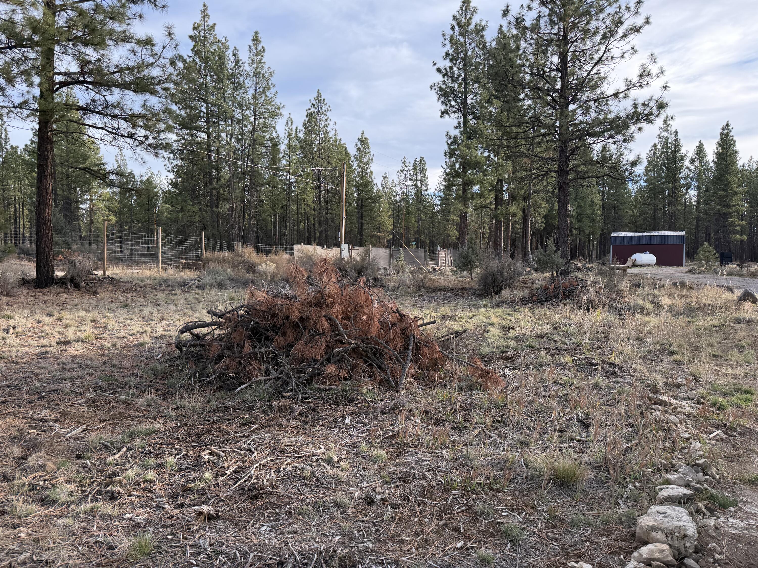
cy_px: 284
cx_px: 379
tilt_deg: -0.9
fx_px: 526
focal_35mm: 24
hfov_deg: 71.6
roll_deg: +1.3
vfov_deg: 56.8
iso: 100
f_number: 1.78
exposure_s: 1/967
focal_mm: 6.76
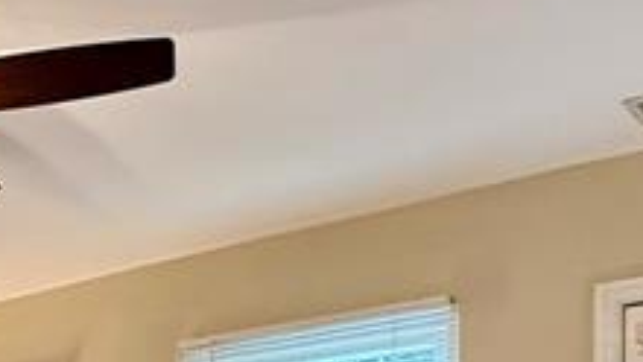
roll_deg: +1.0
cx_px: -134
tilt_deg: -2.6
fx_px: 1211
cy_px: 651
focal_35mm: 71
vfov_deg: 14.9
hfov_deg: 26.4
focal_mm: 2.22
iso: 640
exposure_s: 1/60
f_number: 2.2
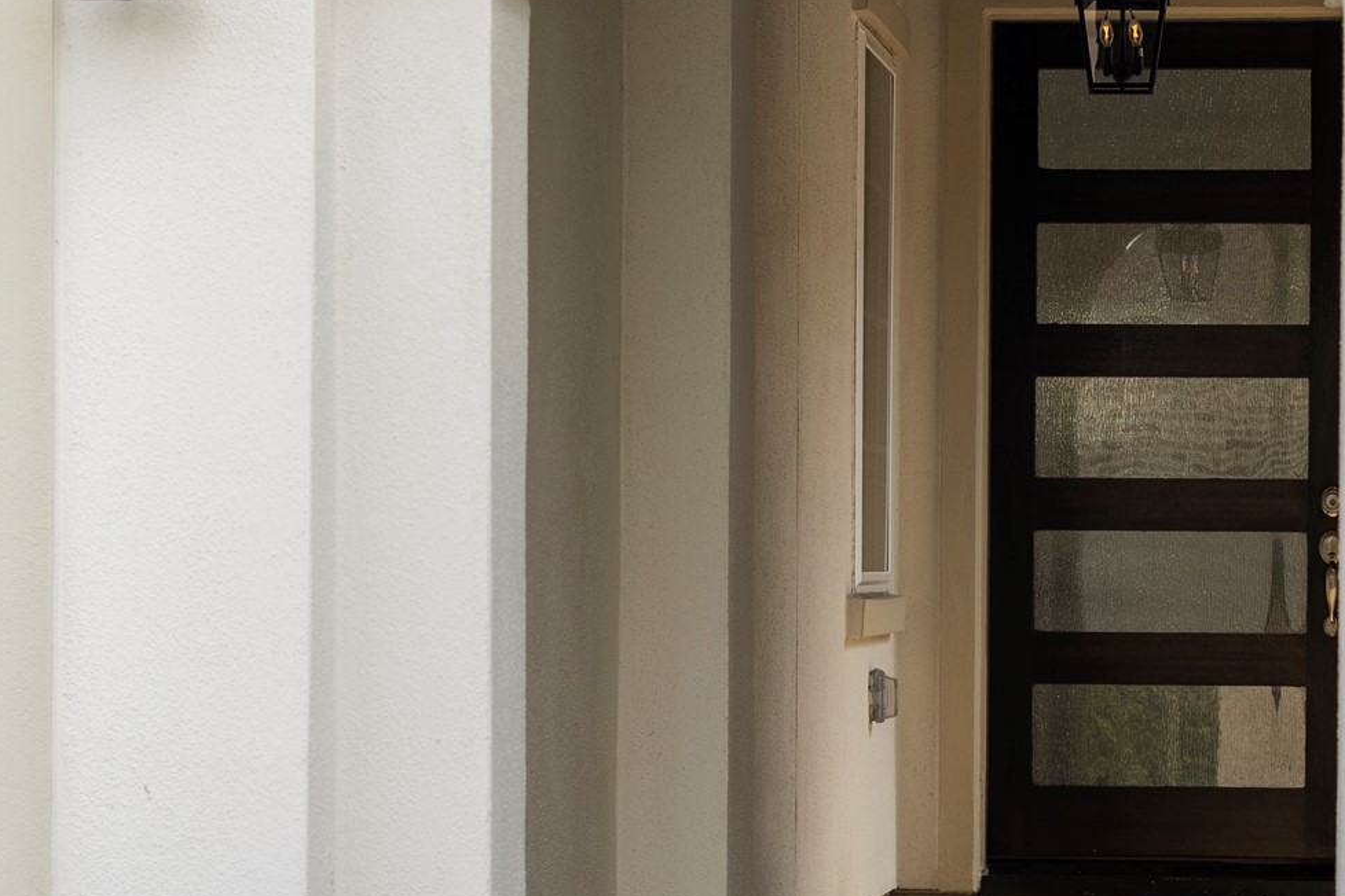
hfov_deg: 18.3
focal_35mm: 111
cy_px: 371
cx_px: 979
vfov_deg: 12.3
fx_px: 4147
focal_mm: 50
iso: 160
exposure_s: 1/200
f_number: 4
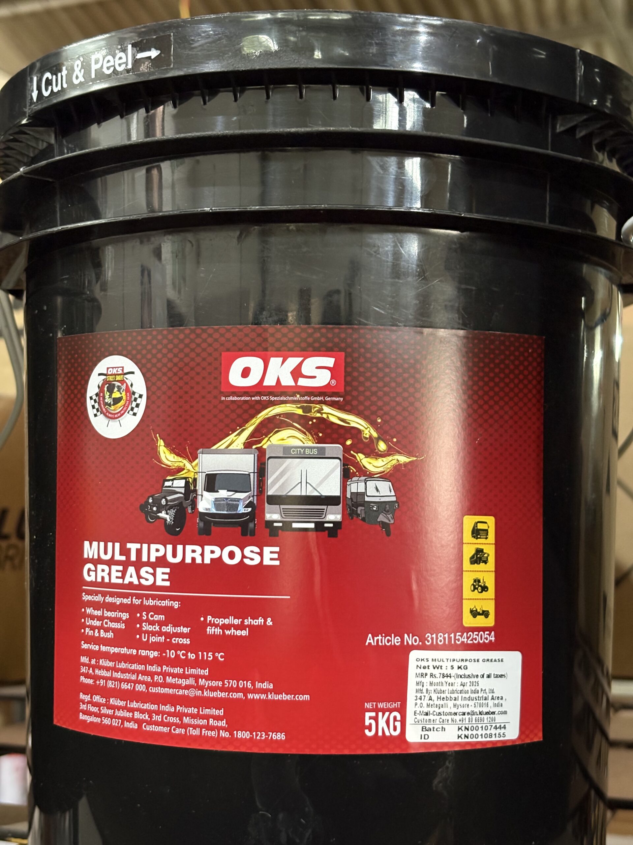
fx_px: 1268
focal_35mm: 52
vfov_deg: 36.8
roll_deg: -1.3
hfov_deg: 28.0
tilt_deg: +4.8
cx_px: 316
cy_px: 422
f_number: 1.6
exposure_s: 1/25
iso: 320
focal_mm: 5.96
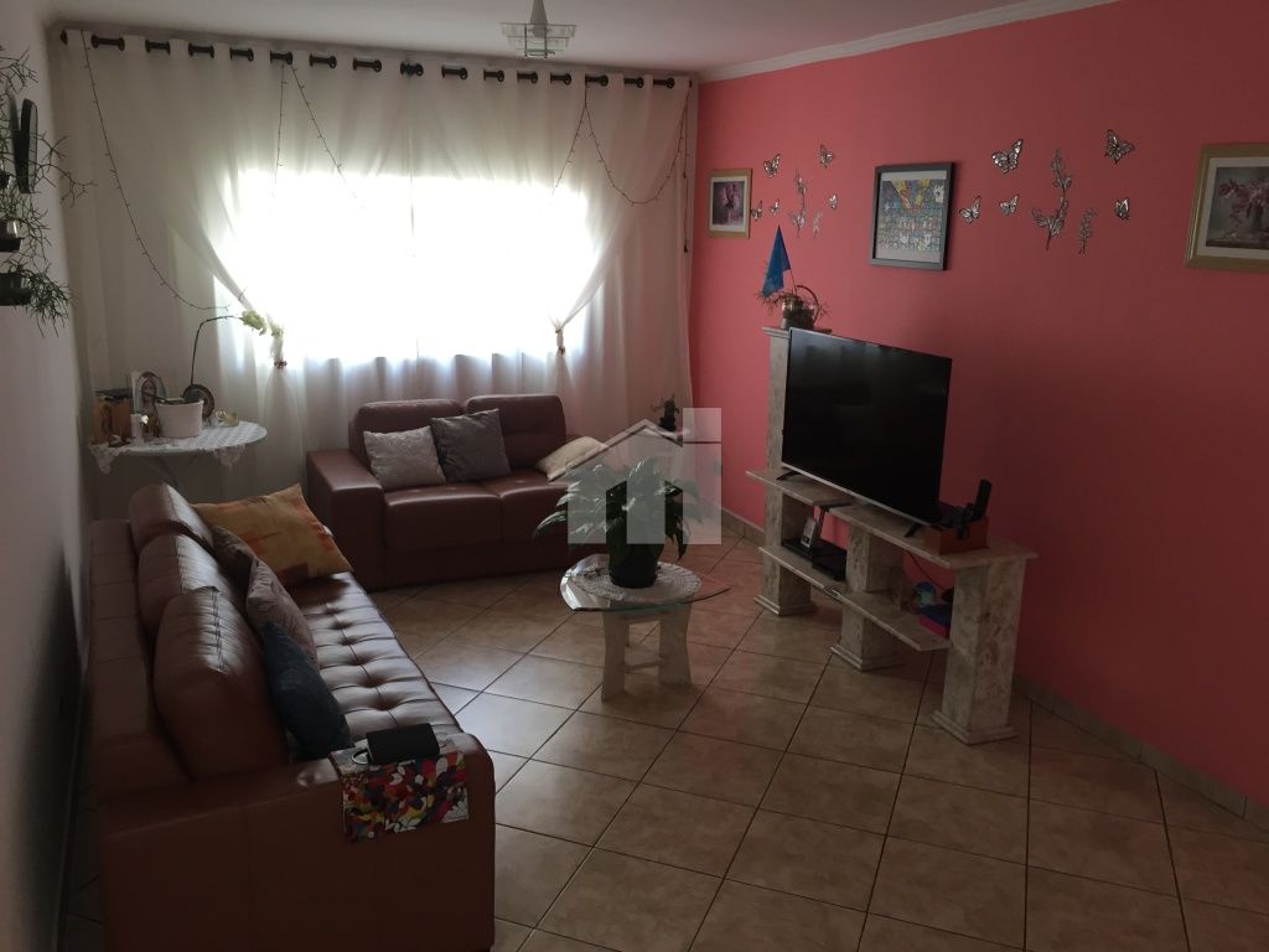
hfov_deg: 61.7
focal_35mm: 29
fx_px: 1063
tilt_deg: -13.6
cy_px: 476
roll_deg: -3.7
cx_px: 634
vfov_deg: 48.2
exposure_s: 1/30
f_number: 2.2
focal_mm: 4.15
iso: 80
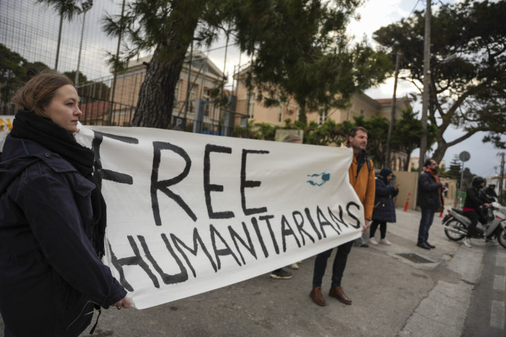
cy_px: 168
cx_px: 253
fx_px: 337
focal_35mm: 24
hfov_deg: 73.7
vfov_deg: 53.1
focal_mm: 24
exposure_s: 1/4000
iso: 400
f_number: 2.8
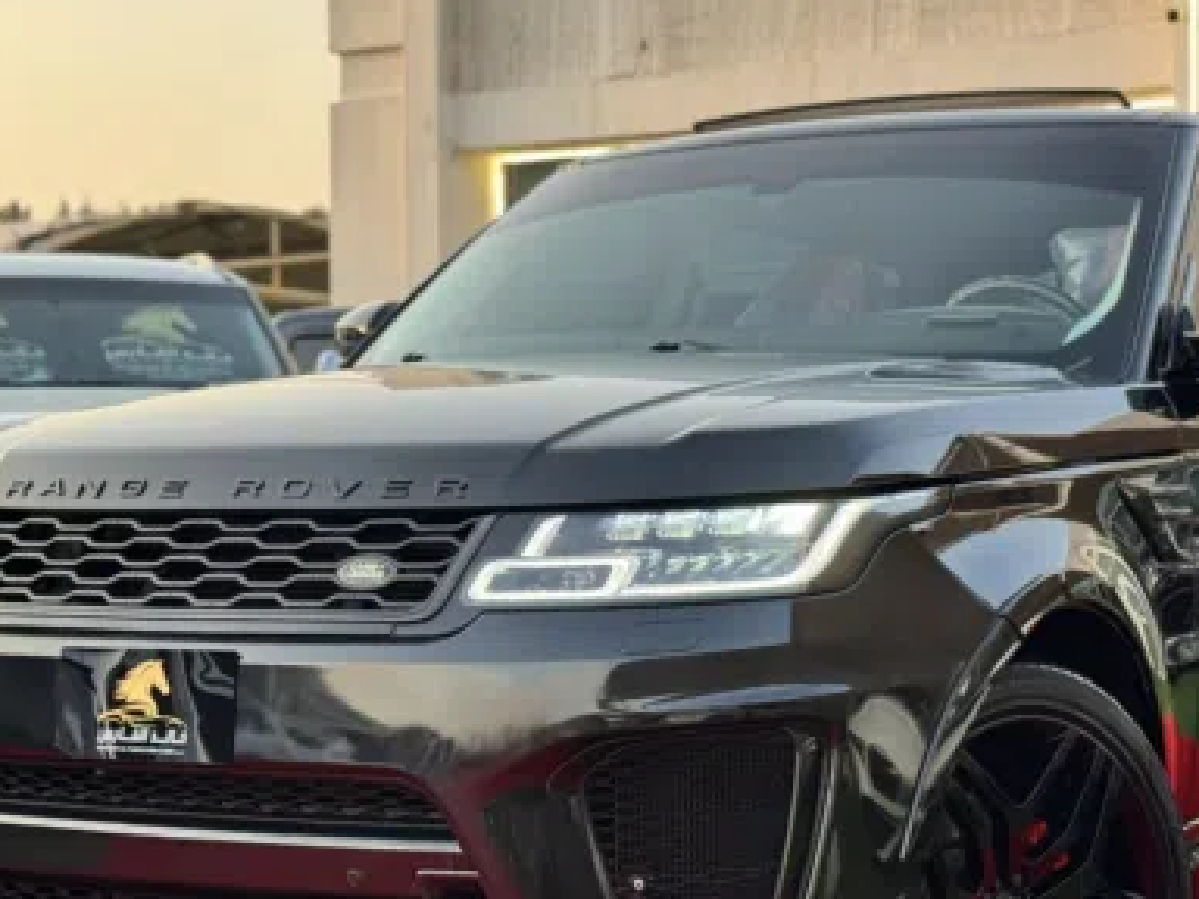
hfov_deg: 24.4
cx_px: 671
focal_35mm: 80
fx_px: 2771
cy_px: 474
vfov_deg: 18.4
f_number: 1.78
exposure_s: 1/272
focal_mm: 6.76
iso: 64
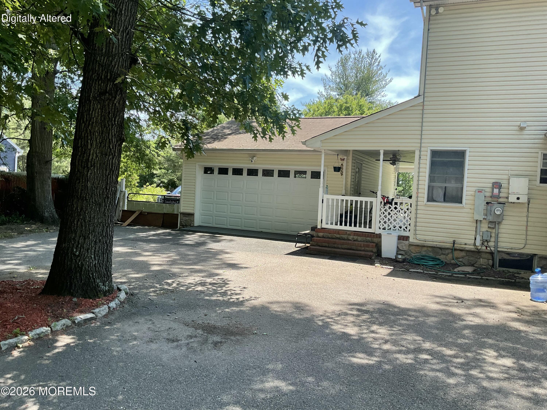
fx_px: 458
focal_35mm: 29
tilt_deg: -1.8
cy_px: 205
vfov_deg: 48.2
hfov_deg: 61.7
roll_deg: -2.4
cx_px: 274
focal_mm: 3
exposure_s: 1/295
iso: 16
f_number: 1.8
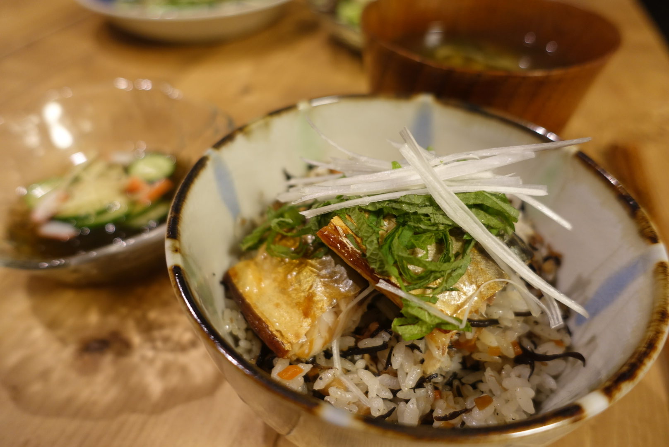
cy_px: 224
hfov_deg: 73.7
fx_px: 446
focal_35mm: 24
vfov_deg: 53.2
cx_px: 334
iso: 250
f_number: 2
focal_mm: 8.8
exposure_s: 1/30
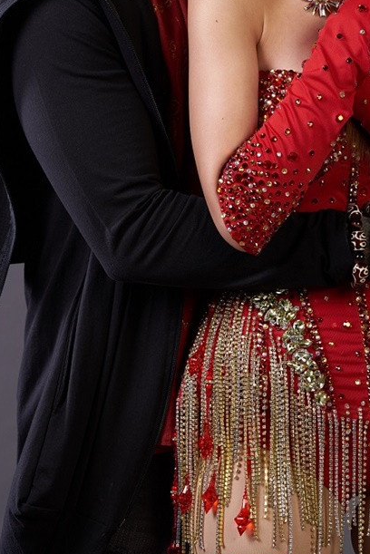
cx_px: 258
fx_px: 4080
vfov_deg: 7.8
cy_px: 89
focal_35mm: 265
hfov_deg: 5.2
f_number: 6.3
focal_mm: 135
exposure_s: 1/100
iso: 200
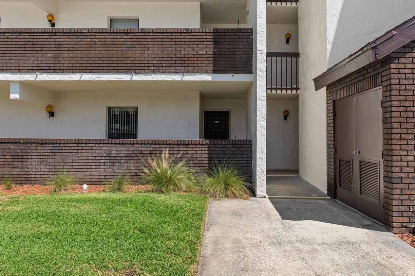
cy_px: 131
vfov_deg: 51.9
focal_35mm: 25
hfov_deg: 72.3
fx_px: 284
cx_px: 220
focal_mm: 13
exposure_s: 1/500
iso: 320
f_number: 8
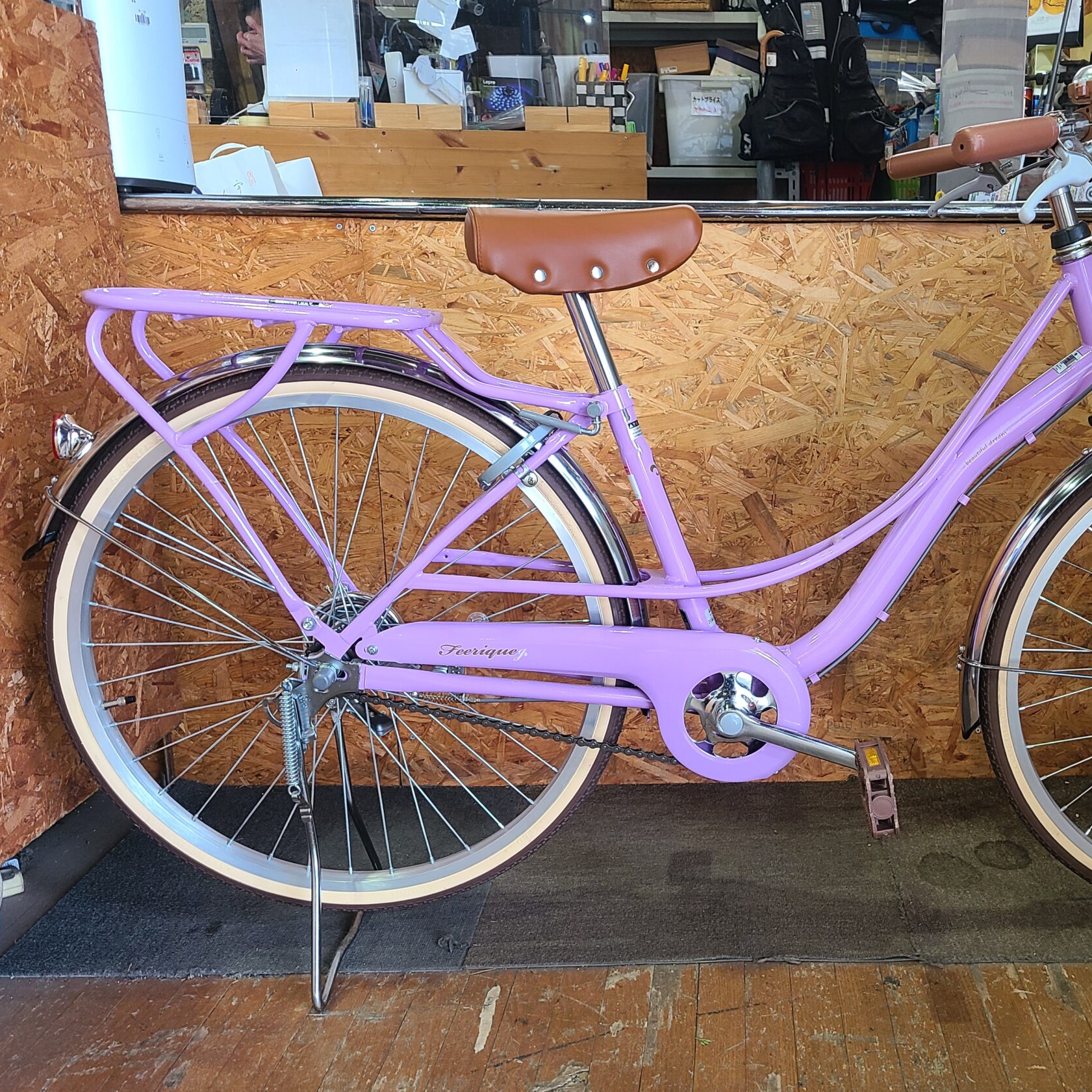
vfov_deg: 47.2
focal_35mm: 35
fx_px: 1249
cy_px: 590
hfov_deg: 46.2
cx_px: 755
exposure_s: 1/50
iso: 100
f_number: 1.8
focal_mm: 5.4
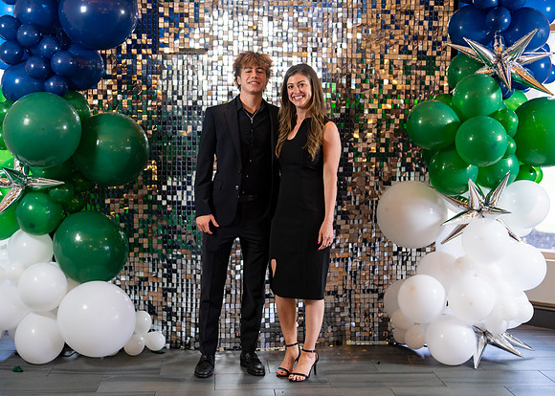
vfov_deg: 26.2
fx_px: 850
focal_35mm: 54
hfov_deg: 36.1
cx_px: 270
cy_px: 201
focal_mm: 50
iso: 800
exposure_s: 1/320
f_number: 1.2
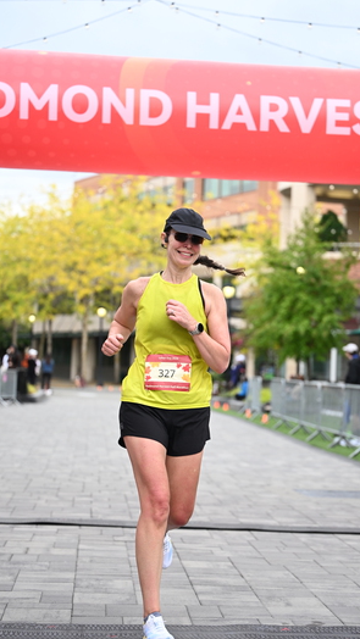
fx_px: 1306
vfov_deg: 27.5
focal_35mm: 77
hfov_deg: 15.7
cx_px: 208
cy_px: 316
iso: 640
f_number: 2.8
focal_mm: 70
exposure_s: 1/1600
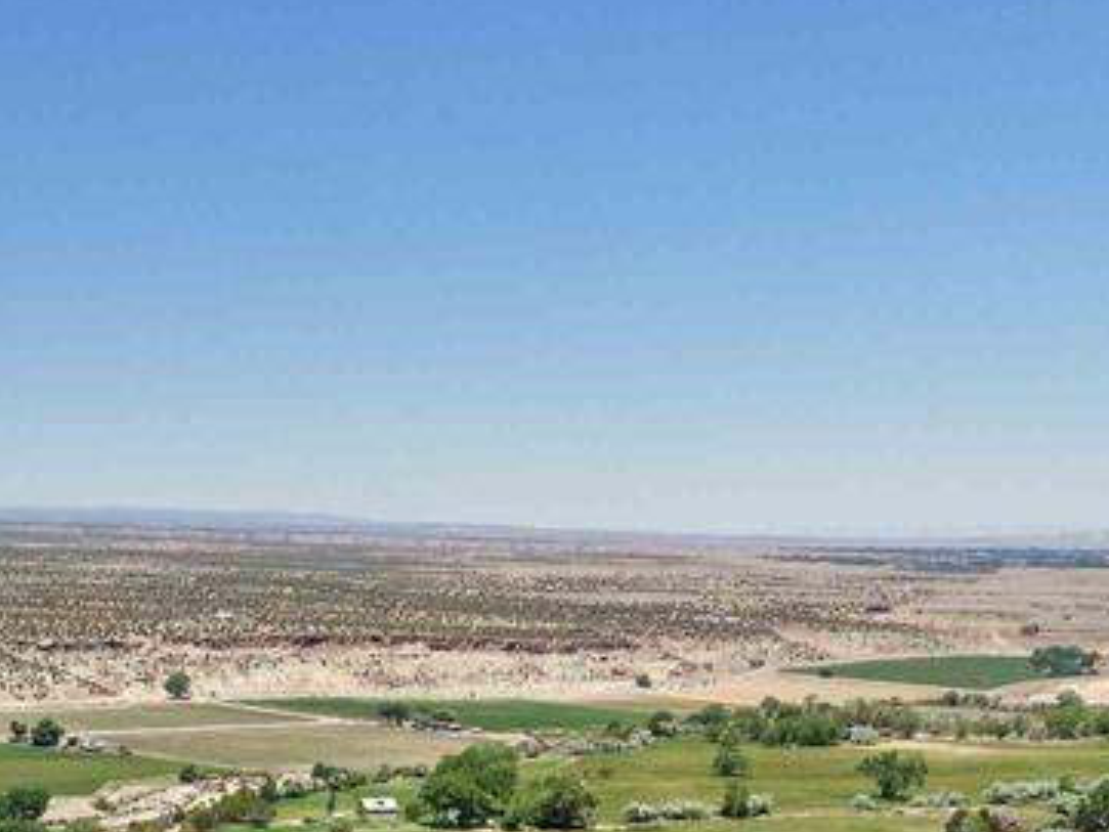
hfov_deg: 24.7
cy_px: 1111
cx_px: -350
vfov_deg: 19.7
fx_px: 2179
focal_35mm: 68
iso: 100
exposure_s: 1/3000
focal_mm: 8.67
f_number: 1.8
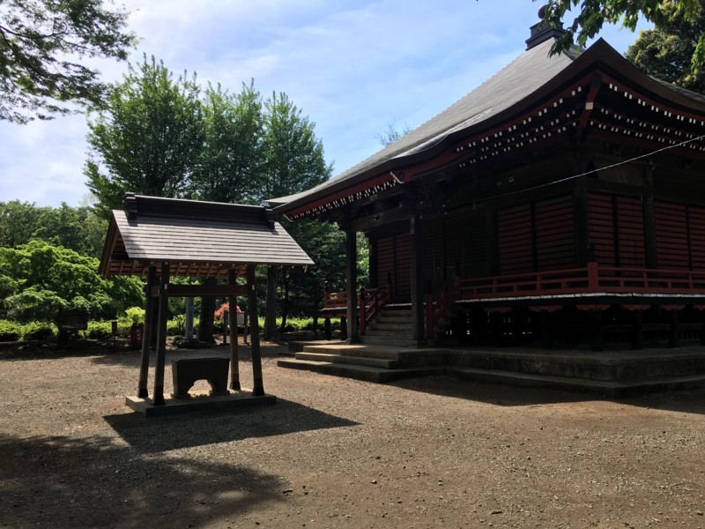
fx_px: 591
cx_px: 352
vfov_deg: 48.2
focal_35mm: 29
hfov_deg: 61.7
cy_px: 264
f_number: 2.2
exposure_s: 1/999
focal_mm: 4.15
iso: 25
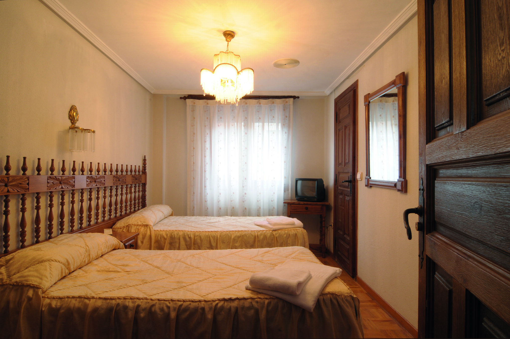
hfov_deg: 90.1
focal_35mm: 18
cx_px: 255
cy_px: 170
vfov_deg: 67.2
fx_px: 255
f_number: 20
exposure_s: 2
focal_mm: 12
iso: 200
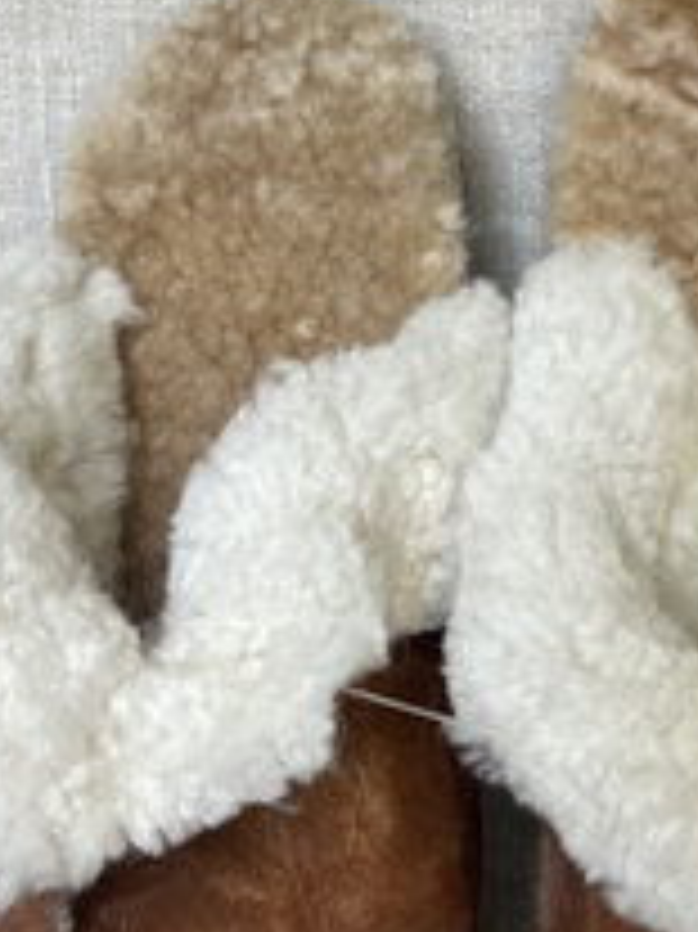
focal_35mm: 67
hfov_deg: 21.8
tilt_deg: -22.9
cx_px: 477
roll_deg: -1.2
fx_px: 1803
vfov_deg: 28.8
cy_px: 628
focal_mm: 5.1
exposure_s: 1/122
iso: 64
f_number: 1.6
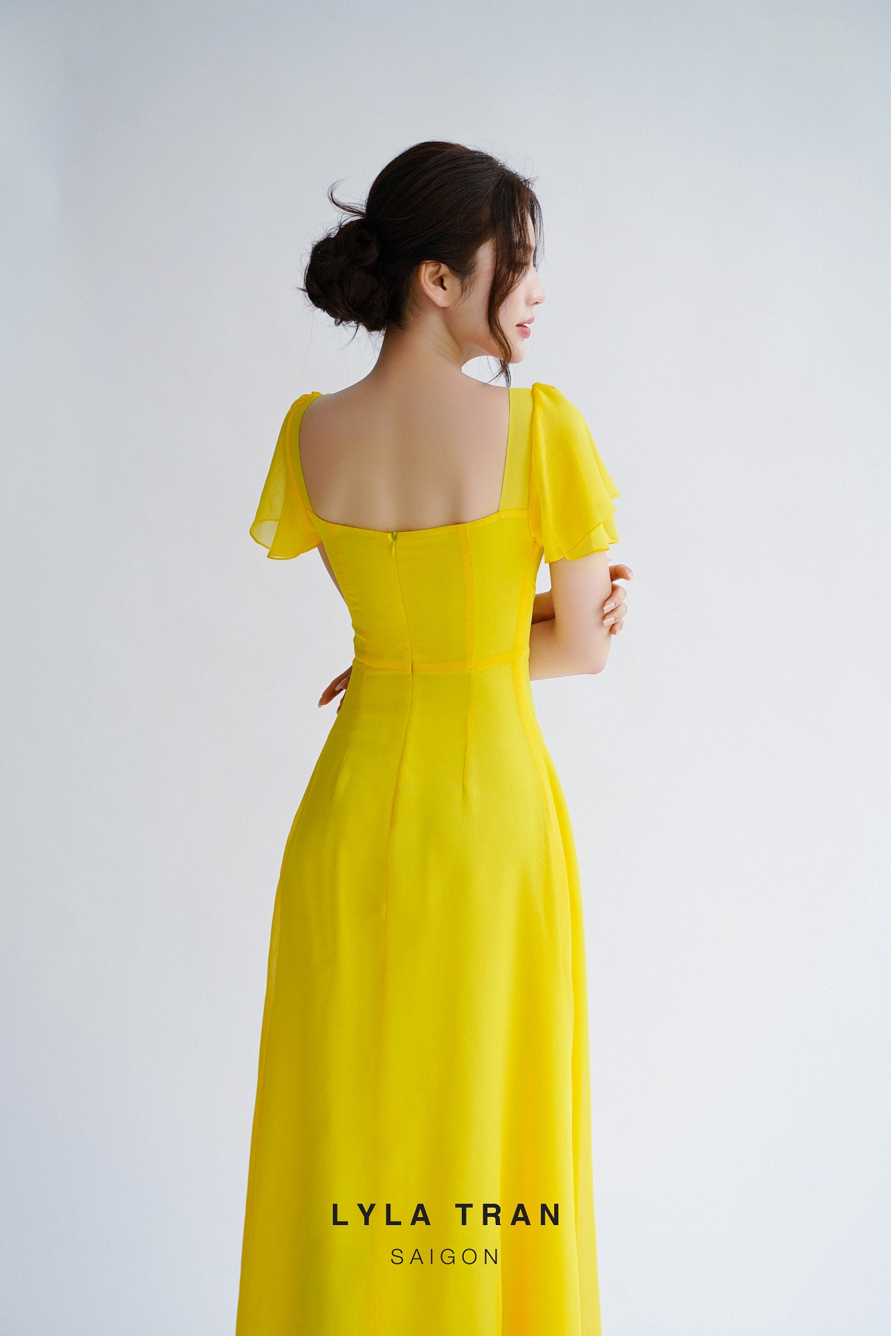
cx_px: 446
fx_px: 1930
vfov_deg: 38.2
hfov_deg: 26.0
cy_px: 668
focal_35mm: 52
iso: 400
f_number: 3.5
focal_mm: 52
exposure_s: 1/200
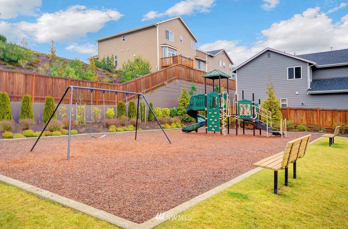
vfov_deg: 50.1
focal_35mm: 26
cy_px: 114
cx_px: 174
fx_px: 246
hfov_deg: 70.6
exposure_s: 1/13
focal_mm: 17
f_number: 8
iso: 100
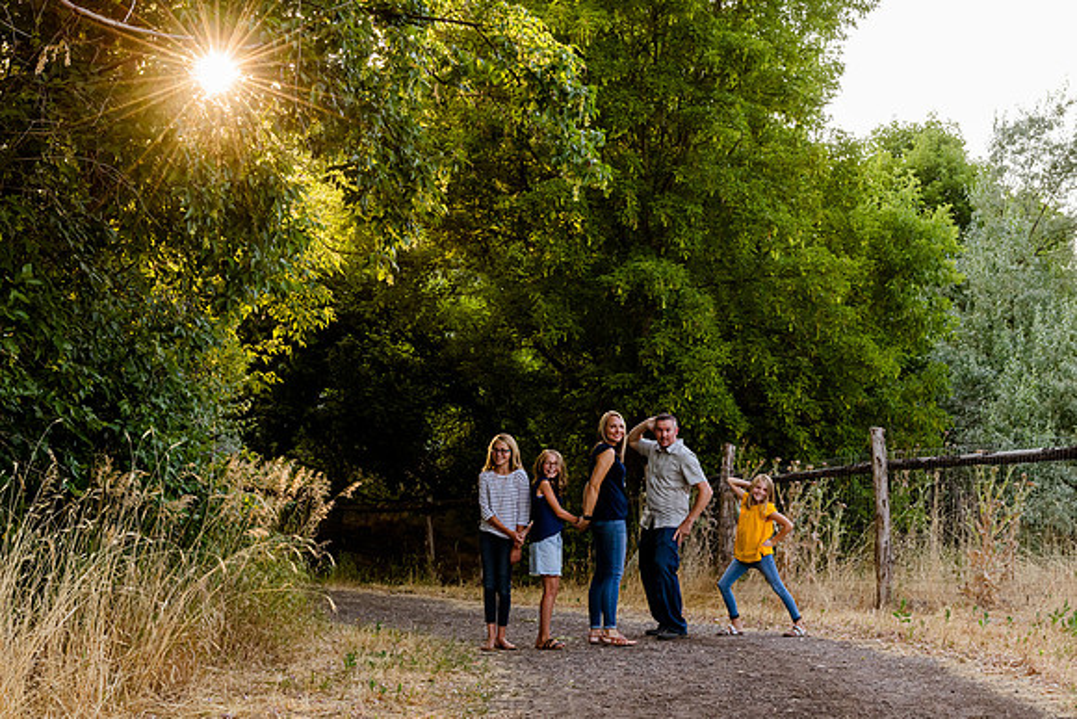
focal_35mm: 55
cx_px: 593
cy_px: 396
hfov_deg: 36.3
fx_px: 1639
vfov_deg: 24.7
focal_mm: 48
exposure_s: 1/125
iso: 1000
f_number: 10
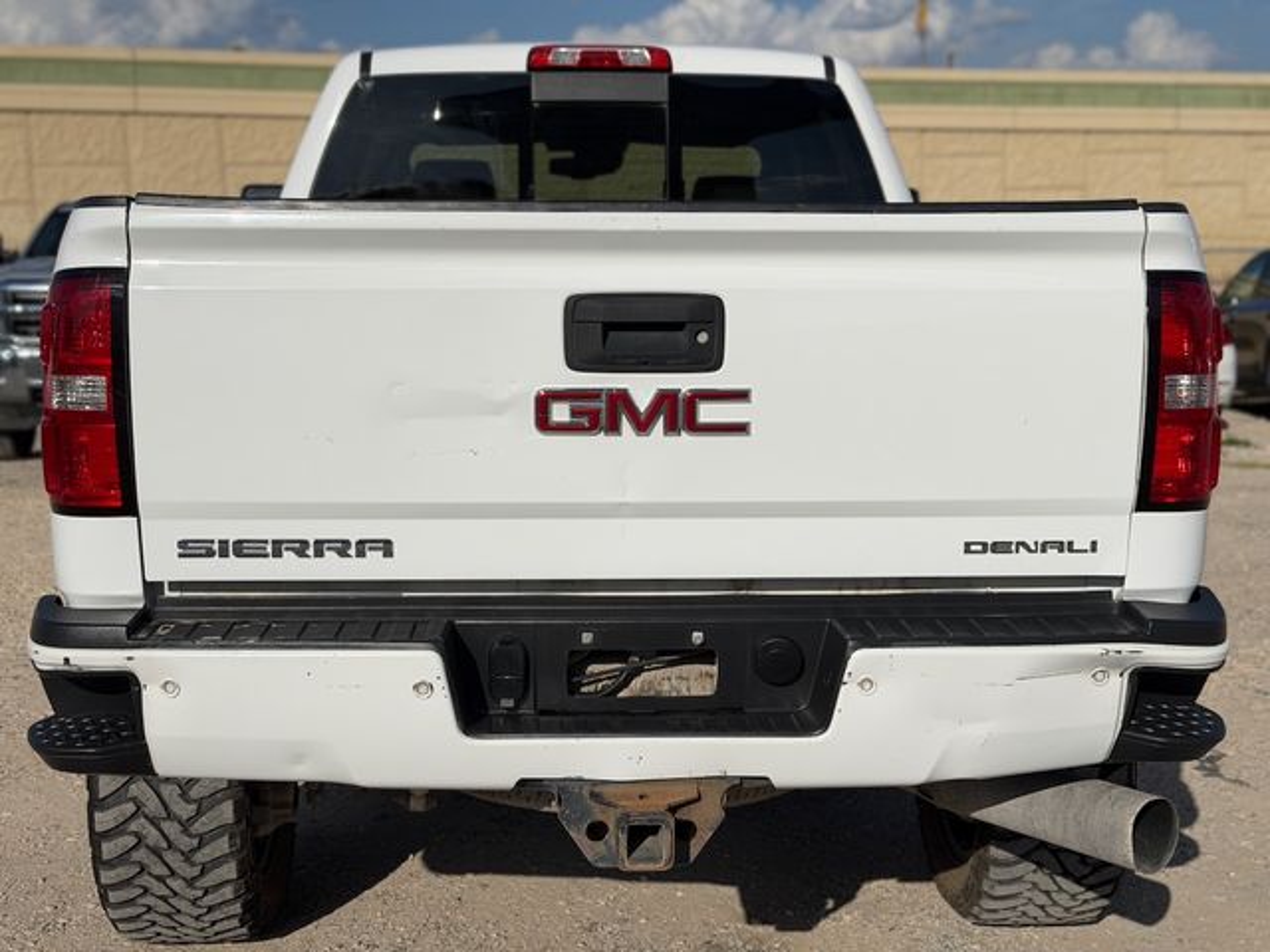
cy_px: 476
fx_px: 1761
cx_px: 635
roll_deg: +1.9
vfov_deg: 30.3
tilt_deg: -8.9
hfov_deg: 39.7
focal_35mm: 48
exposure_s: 1/20408
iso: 64
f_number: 1.78
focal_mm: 6.76
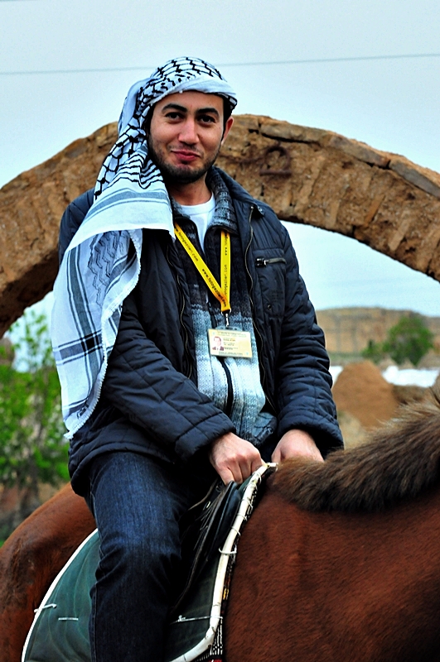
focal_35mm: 123
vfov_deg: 16.7
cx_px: 220
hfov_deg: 11.1
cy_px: 331
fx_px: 2262
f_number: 8
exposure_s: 1/30
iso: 1100
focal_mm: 82
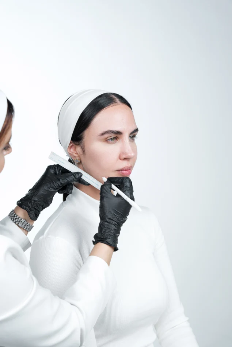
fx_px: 676
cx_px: 116
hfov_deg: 19.5
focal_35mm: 70
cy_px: 174
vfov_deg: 28.8
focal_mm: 70
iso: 500
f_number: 5.6
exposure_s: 1/160
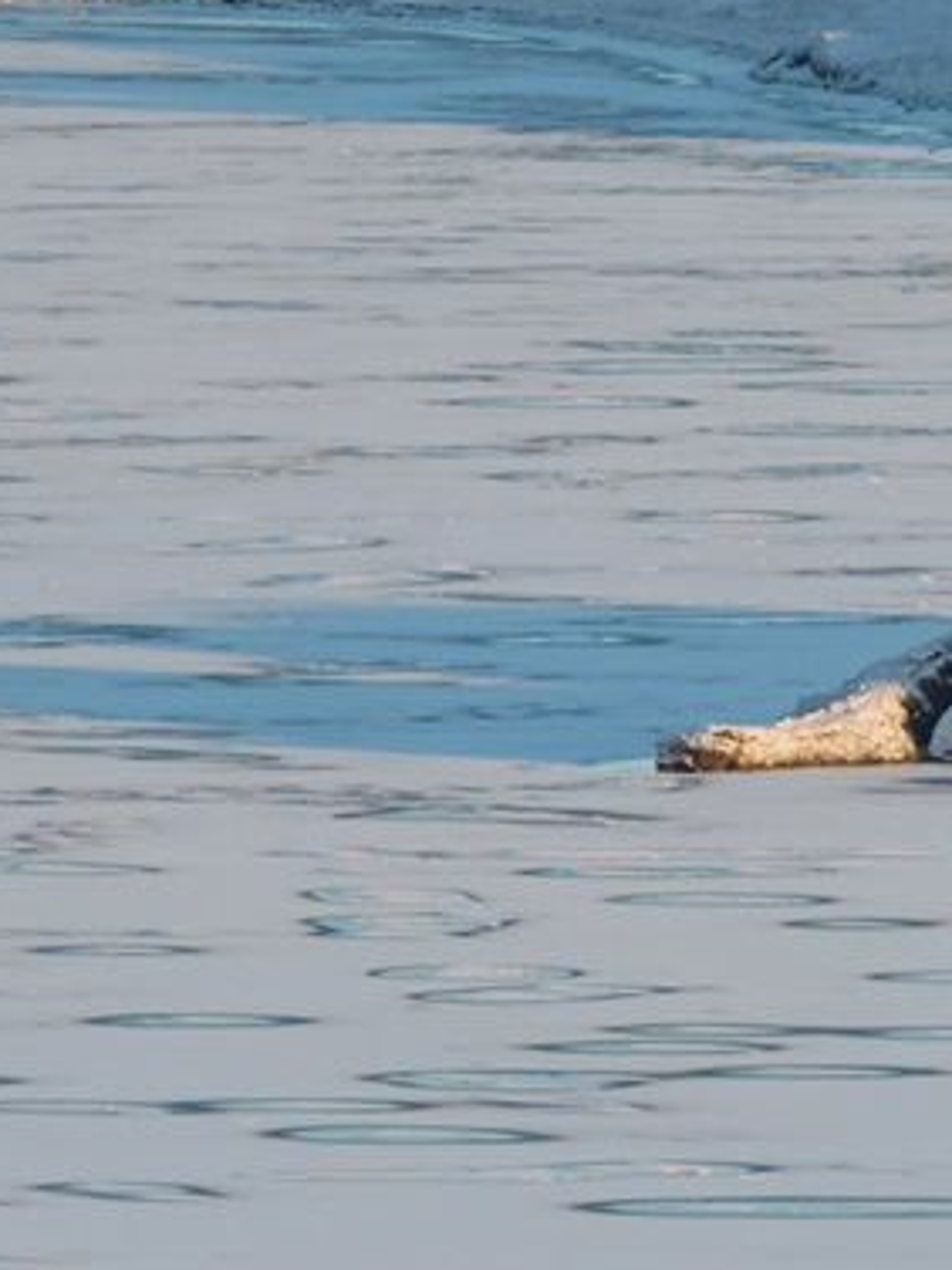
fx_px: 43746
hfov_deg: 1.2
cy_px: 1724
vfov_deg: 1.7
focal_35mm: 1193
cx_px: 1685
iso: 100
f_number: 2.8
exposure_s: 1/500
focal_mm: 40
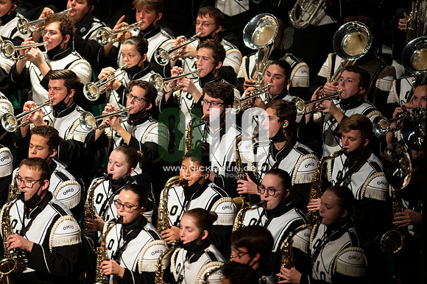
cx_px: 214
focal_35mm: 300
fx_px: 3556
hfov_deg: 6.9
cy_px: 142
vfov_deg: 4.6
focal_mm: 300
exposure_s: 1/500
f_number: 2.8
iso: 3200
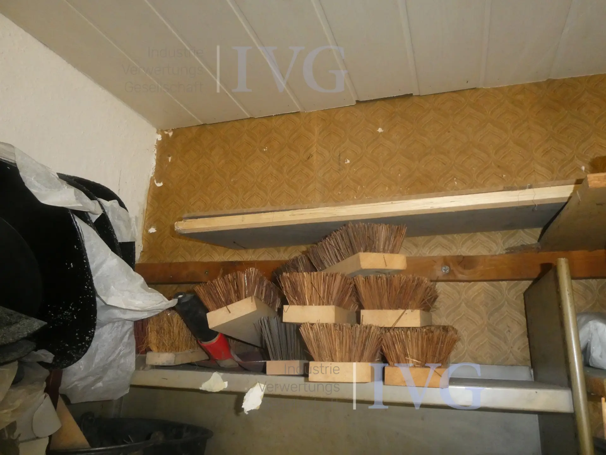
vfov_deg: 56.8
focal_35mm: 24
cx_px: 303
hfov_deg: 71.6
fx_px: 420
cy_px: 228
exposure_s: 1/60
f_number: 3.3
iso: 800
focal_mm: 4.3
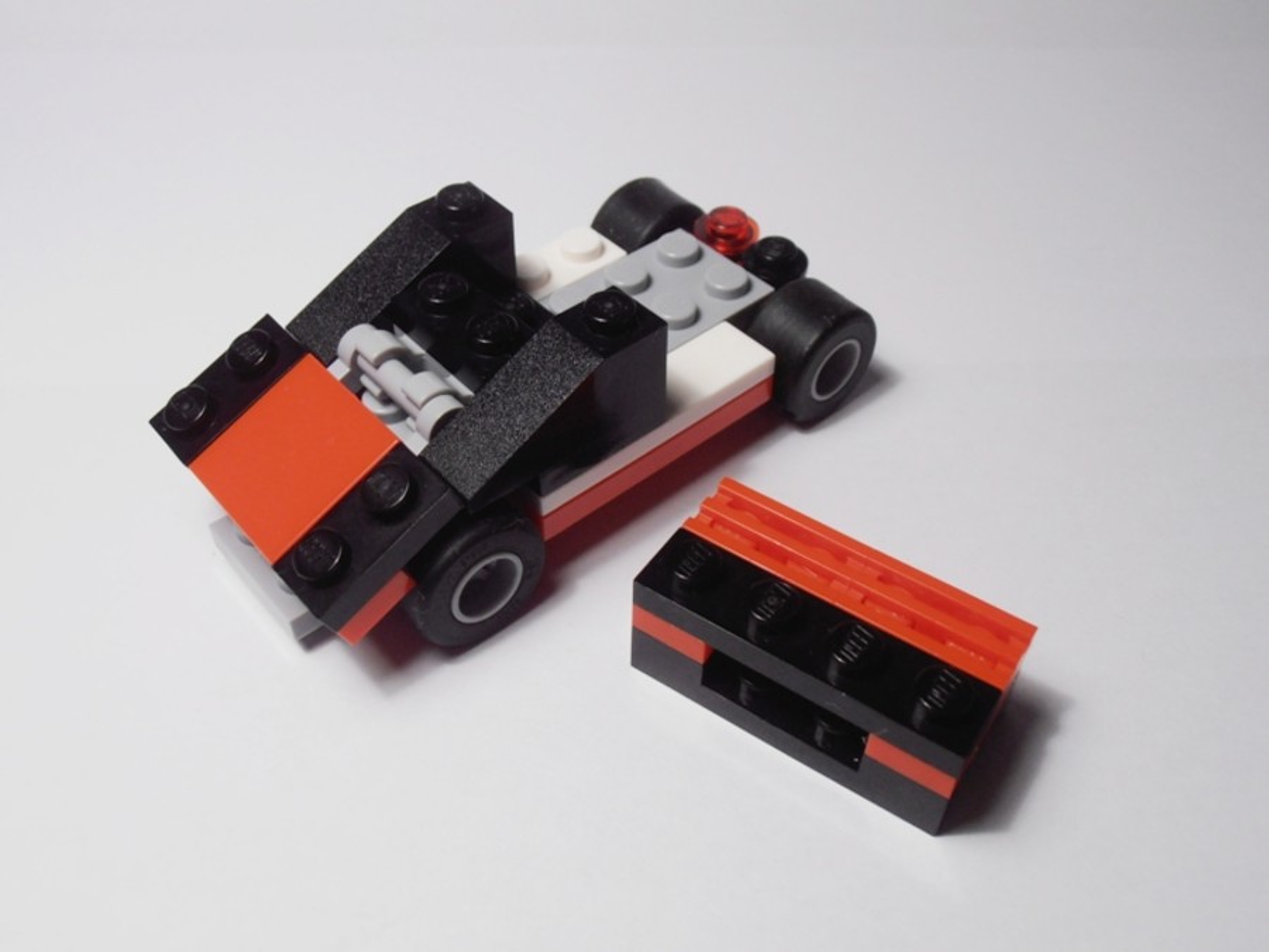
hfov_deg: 50.1
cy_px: 476
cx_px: 634
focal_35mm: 37
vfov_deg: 38.7
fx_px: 1356
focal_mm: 6.61
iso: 80
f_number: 3.9
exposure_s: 1/60
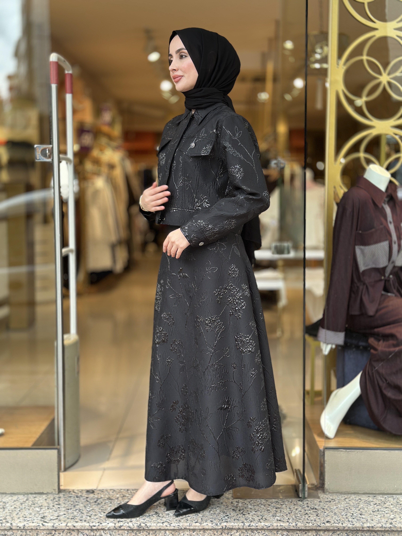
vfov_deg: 39.7
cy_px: 268
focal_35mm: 48
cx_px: 201
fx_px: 743
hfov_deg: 30.3
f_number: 1.78
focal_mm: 6.86
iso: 80
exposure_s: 1/121
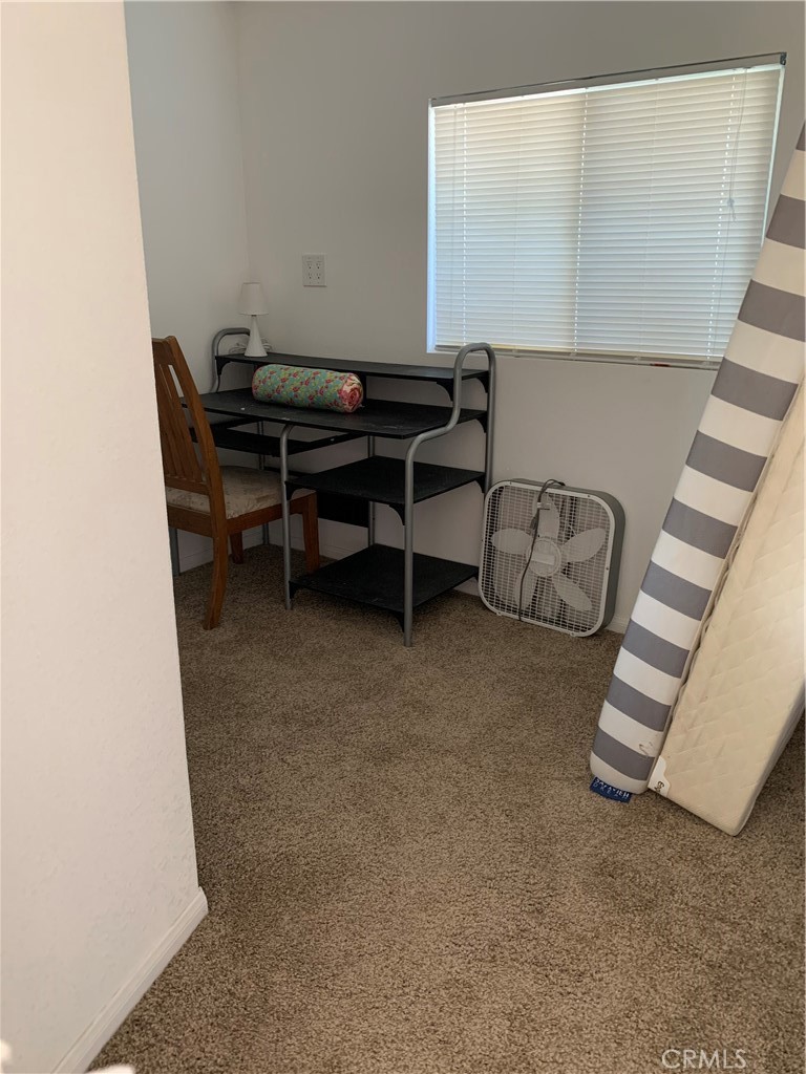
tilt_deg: -17.6
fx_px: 807
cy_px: 537
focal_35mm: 26
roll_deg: +0.2
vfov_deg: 67.3
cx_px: 403
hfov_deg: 53.1
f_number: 1.8
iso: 200
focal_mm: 4.25
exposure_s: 1/60
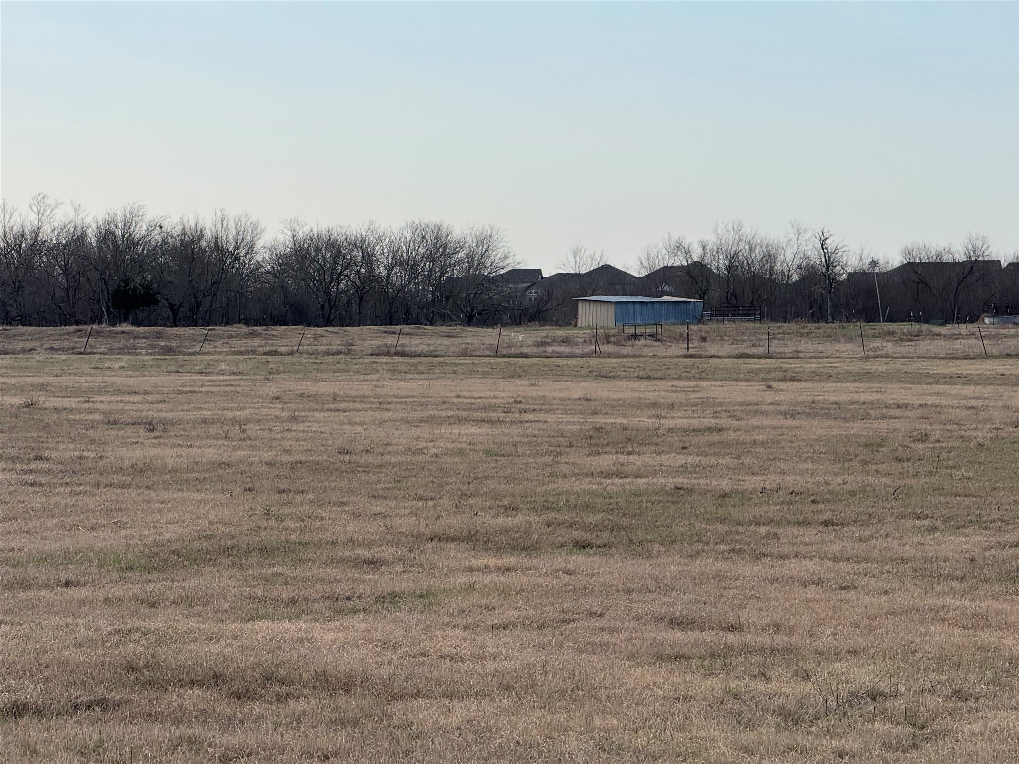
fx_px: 3532
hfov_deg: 16.4
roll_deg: -0.5
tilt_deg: -1.6
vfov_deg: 12.3
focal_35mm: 120
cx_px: 510
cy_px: 382
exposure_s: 1/990
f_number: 2.8
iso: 50
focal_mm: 15.66
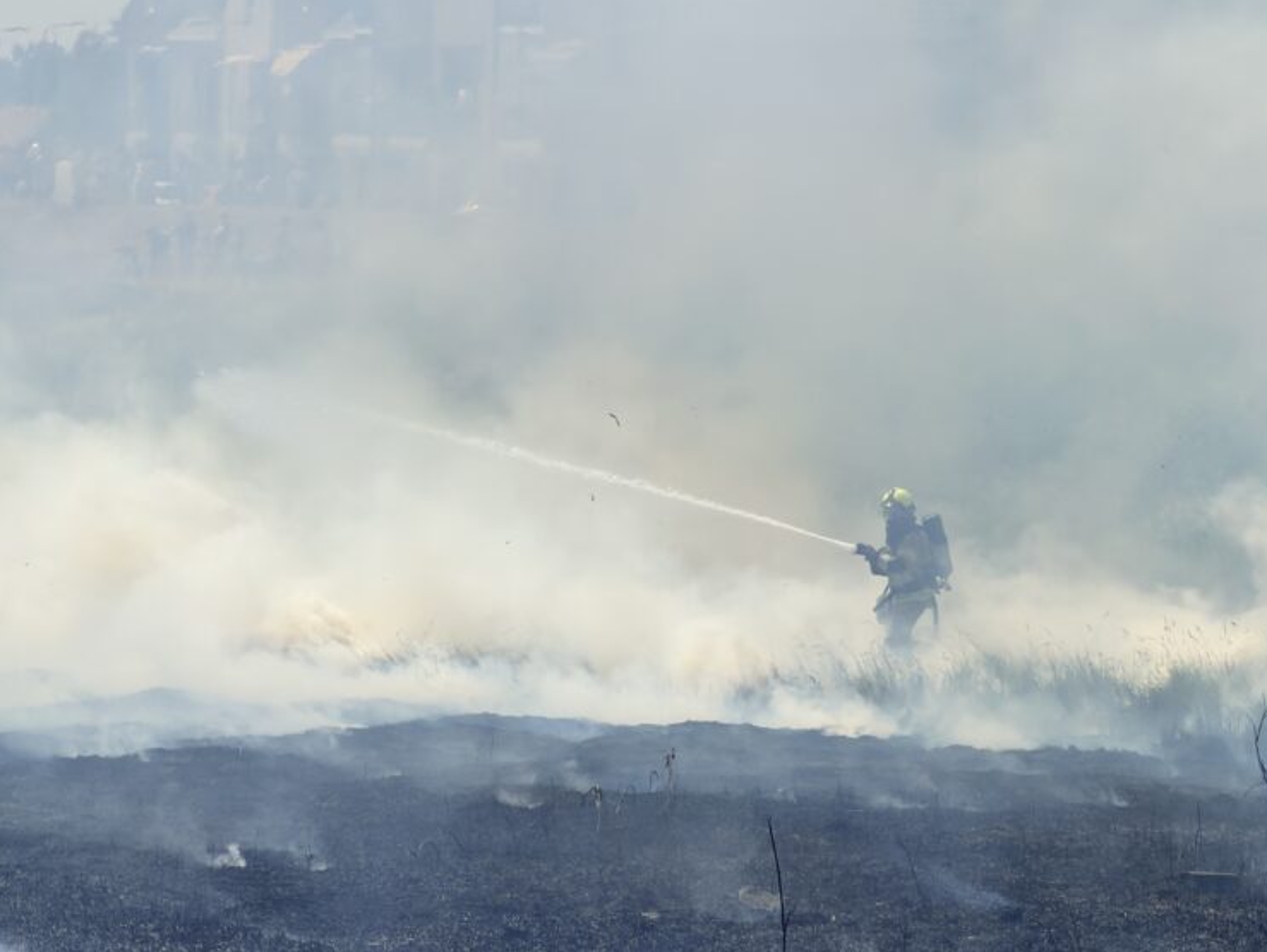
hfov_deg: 7.1
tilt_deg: -3.1
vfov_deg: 5.4
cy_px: 652
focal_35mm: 277
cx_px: 629
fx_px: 10144
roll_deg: -0.9
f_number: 2.8
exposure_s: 1/1116
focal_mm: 16.89
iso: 16
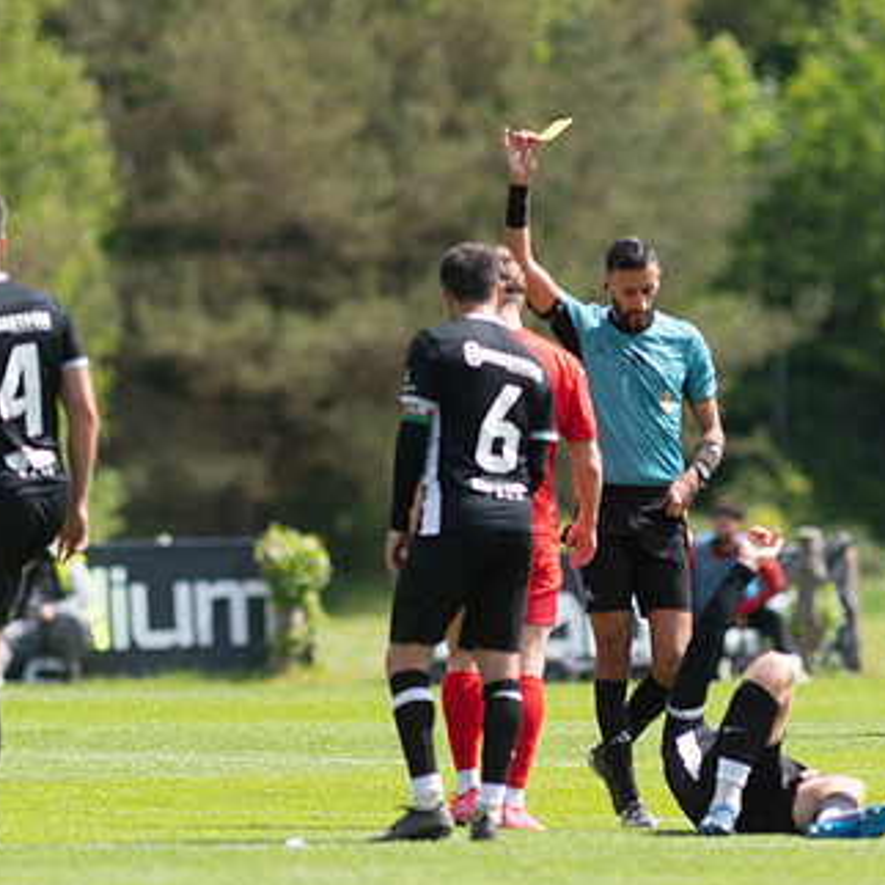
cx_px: 665
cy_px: 397
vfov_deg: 2.5
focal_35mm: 690
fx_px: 19958
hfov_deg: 2.5
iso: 180
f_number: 3.2
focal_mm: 300
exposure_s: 1/2500
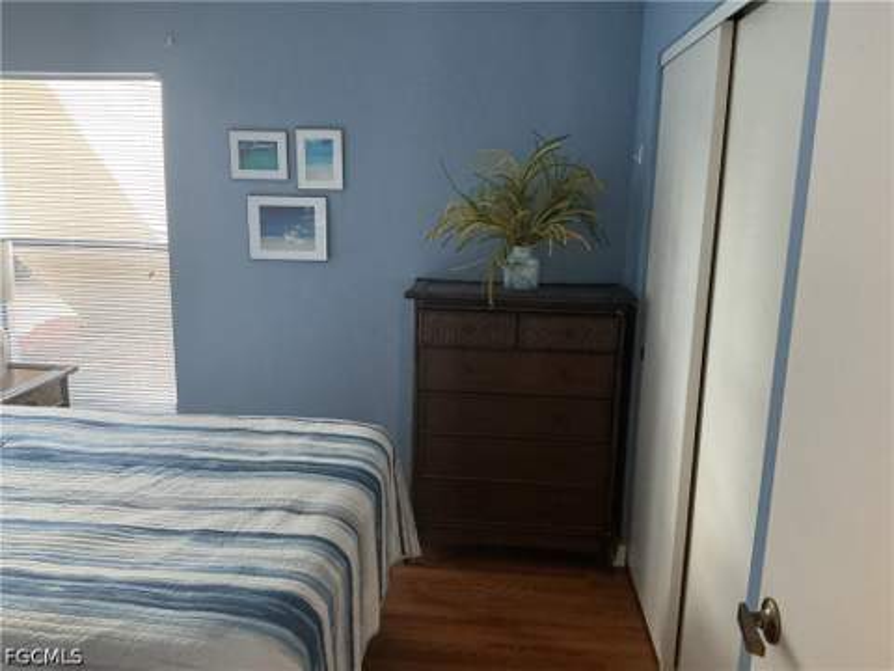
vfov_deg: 48.2
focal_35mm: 29
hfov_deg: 61.7
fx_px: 749
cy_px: 336
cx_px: 447
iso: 200
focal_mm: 3
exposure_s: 1/60
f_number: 1.8
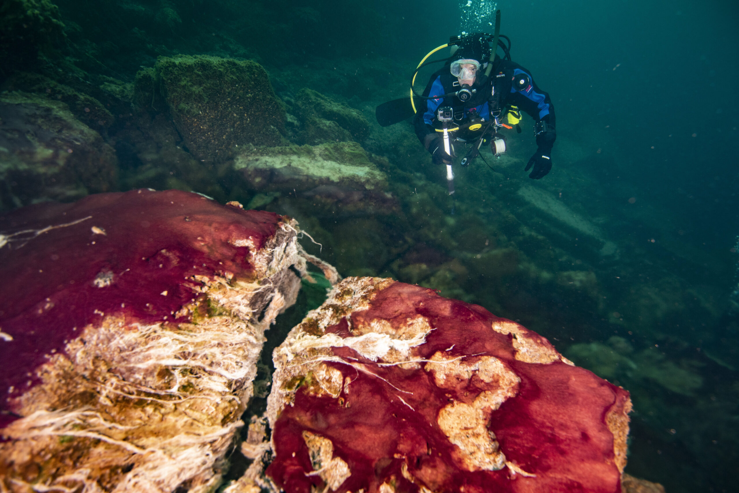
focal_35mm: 17
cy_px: 246
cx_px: 370
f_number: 5
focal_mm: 17
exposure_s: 1/200
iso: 800
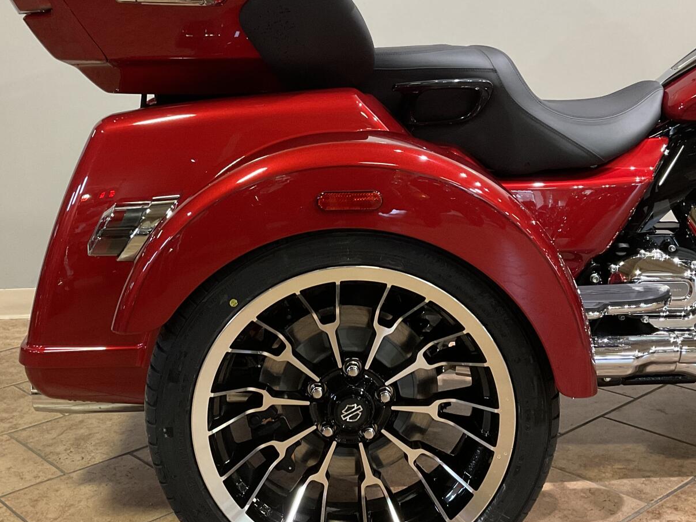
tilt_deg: -12.8
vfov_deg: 30.3
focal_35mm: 48
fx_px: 965
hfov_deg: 39.6
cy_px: 238
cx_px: 304
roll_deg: +1.7
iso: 125
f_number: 1.8
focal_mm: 3
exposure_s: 1/60
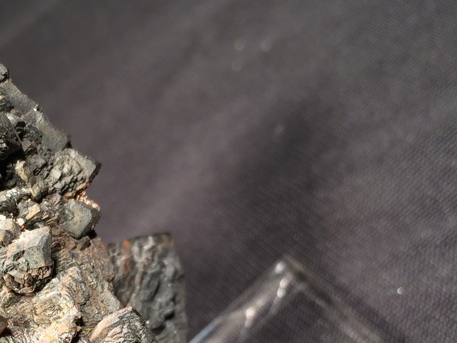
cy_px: 358
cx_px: 126
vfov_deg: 20.5
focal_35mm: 69
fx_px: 911
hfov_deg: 27.8
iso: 40
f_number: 2.2
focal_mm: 4.15
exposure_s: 1/40
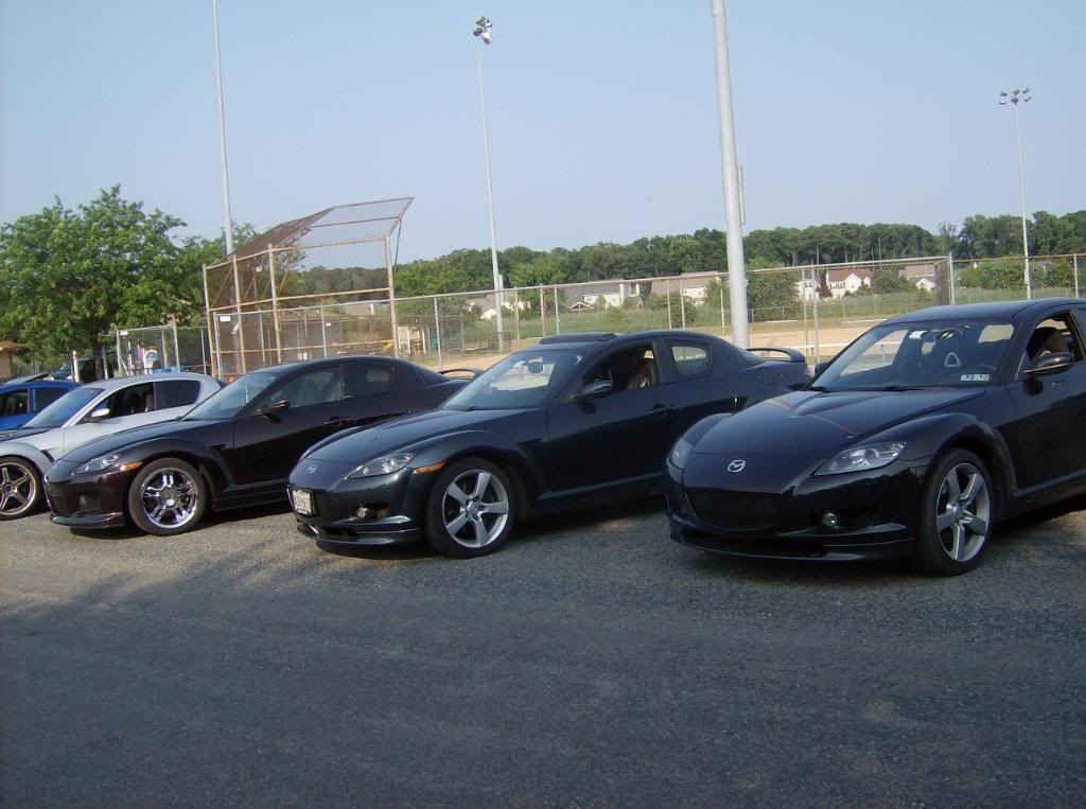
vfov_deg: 39.5
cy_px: 404
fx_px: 1127
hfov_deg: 51.5
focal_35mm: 36
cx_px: 543
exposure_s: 1/489
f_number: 4.7
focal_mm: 6
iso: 100
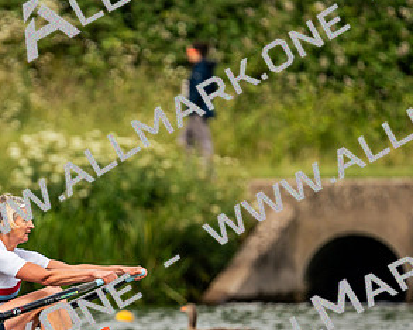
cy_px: 269
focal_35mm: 1018
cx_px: 100
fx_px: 12435
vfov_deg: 1.5
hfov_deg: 1.9
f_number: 6.3
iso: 400
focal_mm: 547
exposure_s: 1/2000
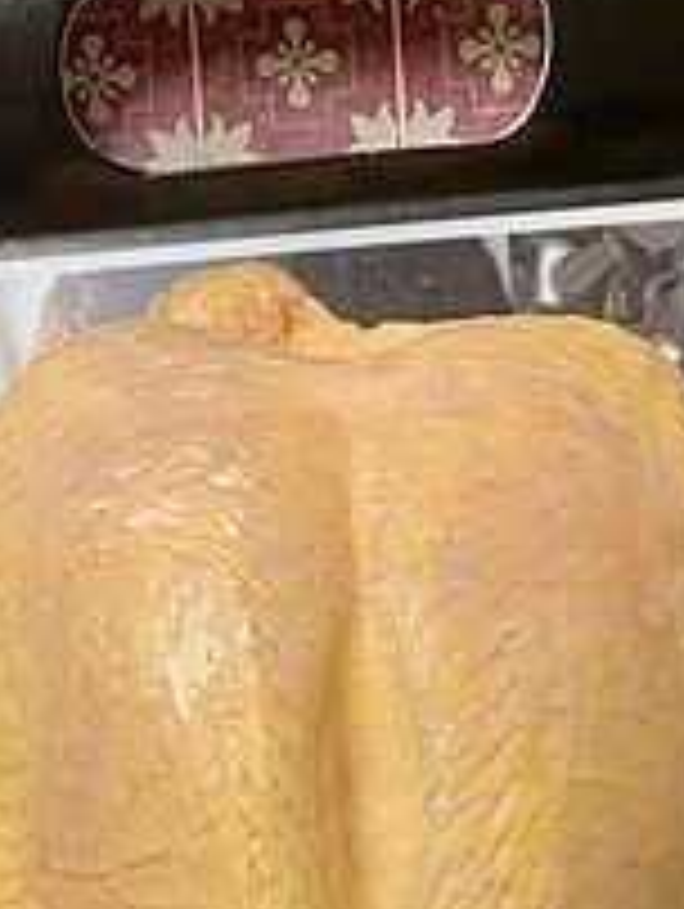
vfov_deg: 29.2
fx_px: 1577
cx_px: 346
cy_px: 983
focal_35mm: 60
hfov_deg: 24.5
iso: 50
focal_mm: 4.25
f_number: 1.8
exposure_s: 1/122
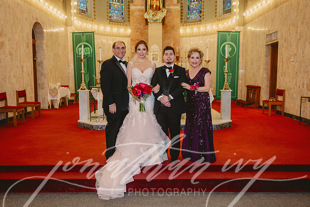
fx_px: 284
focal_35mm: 33
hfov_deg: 57.3
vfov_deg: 39.9
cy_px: 104
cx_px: 155
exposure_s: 1/125
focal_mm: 33
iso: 1000
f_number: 4
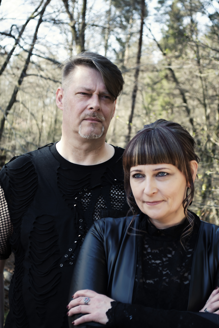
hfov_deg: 16.6
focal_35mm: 82
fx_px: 753
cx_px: 110
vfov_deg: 24.6
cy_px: 164
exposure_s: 1/80
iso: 400
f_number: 5.6
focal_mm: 55
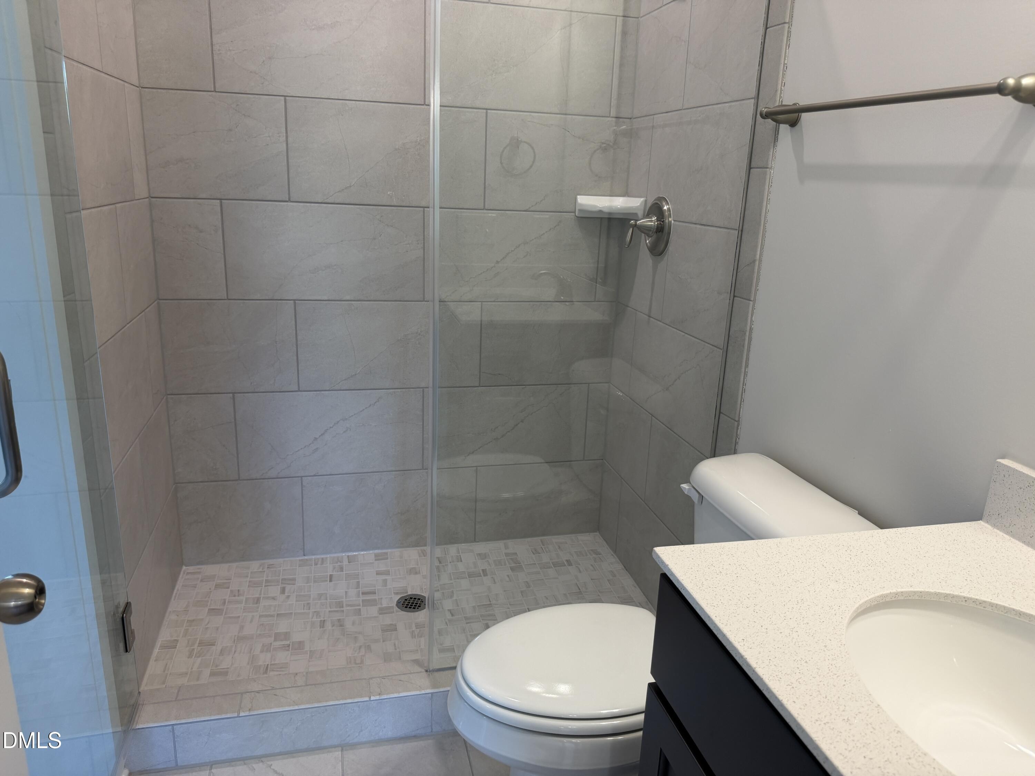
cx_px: 518
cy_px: 388
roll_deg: -2.1
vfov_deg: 56.8
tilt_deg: -15.3
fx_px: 718
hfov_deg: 71.6
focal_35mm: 24
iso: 125
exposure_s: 1/120
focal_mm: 6.76
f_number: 1.78
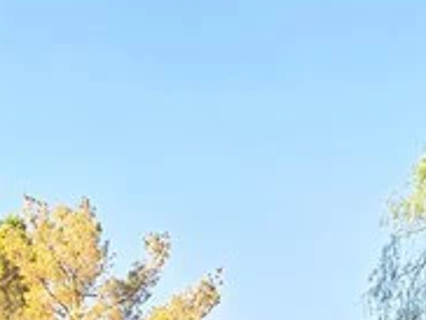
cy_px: 530
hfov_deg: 26.5
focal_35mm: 73
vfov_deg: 17.4
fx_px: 900
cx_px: 276
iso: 20
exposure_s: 1/120
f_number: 1.9
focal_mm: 2.2
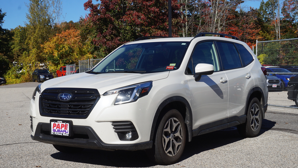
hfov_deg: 36.3
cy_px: 93
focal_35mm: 58
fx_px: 455
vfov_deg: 20.9
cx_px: 144
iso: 100
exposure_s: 1/160
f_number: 13
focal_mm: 35
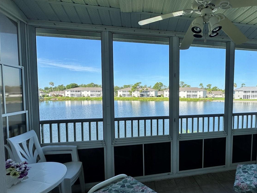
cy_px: 101
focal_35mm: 20
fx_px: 148
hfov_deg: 79.3
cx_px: 170
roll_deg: -1.8
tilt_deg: -3.9
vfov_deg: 65.9
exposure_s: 1/855
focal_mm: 2.22
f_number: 2.2
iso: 40
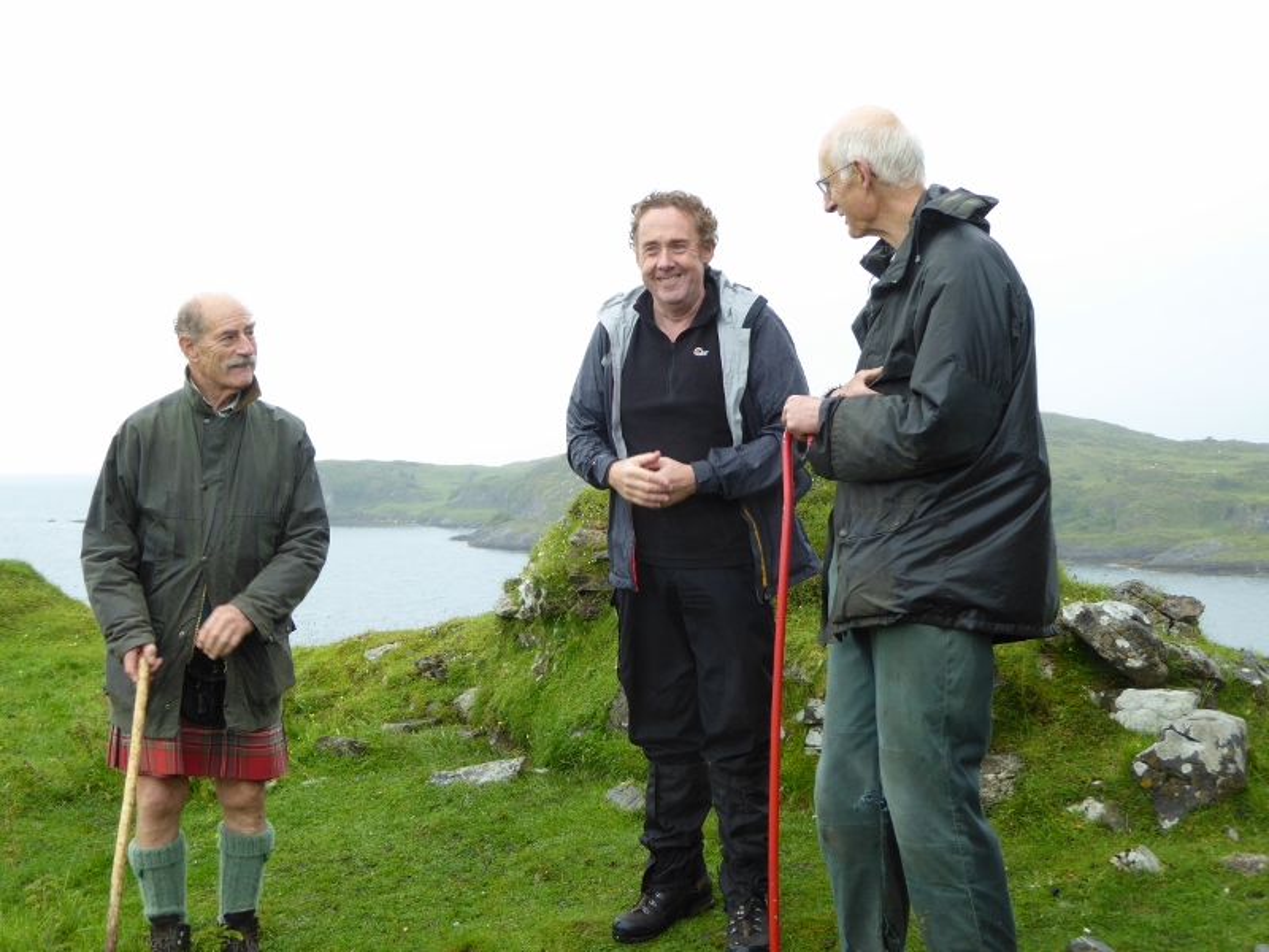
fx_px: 1723
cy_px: 476
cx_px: 634
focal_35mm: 47
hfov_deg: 40.4
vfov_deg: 30.9
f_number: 4.5
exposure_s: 1/100
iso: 100
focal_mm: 8.4
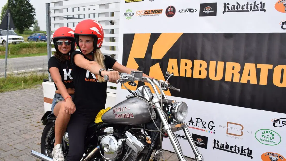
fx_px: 243
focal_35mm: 32
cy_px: 82
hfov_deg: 61.0
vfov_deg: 36.7
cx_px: 145
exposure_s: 1/400
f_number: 10
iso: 200
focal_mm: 20
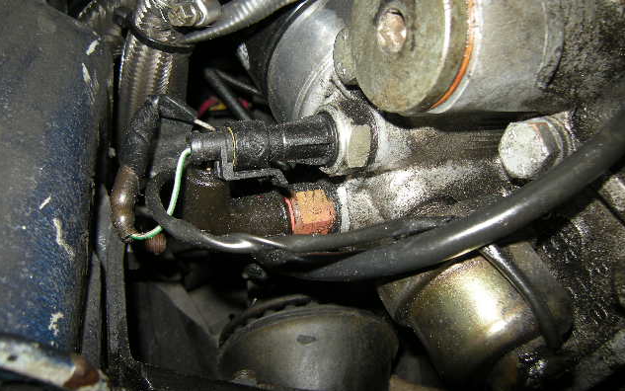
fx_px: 511
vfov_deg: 41.8
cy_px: 174
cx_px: 311
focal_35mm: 30
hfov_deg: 62.9
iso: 64
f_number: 2.8
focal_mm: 4.7
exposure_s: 1/60
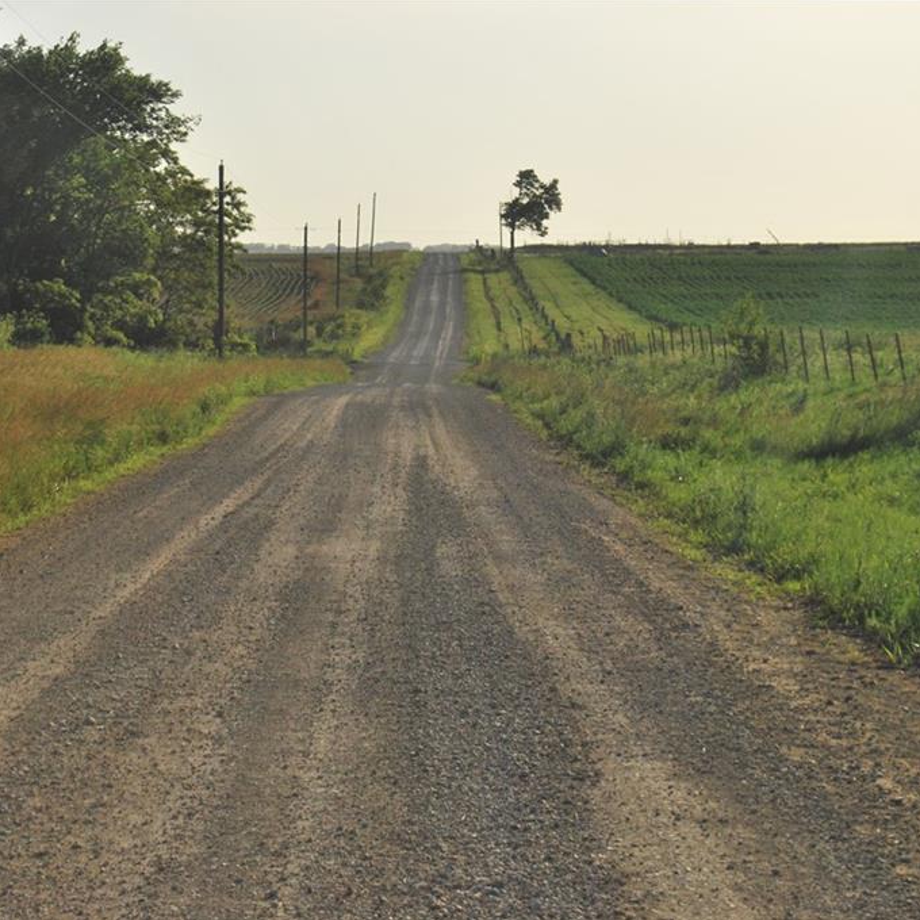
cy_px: 460
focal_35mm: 106
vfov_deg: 16.5
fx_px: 3176
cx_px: 279
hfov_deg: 16.4
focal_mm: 55
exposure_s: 1/2500
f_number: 8
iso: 400
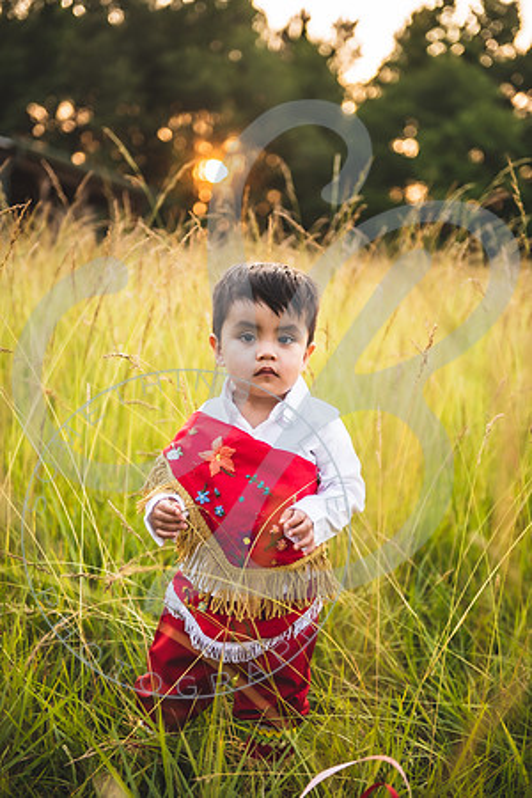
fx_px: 1330
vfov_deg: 33.4
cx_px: 266
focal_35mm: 60
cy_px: 399
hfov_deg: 22.6
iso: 100
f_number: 2.8
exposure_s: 1/160
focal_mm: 60
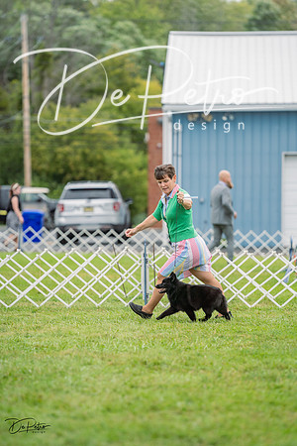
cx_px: 148
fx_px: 2475
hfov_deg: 6.9
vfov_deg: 10.3
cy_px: 223
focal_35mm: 200
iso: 400
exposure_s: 1/1250
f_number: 3.5
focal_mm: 200
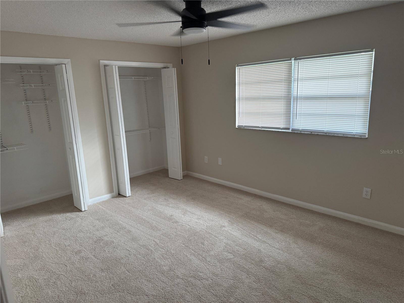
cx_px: 202
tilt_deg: -13.3
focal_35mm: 24
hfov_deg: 71.6
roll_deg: +3.3
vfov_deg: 56.8
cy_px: 152
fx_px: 280
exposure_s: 1/60
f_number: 1.78
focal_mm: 6.76
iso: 250
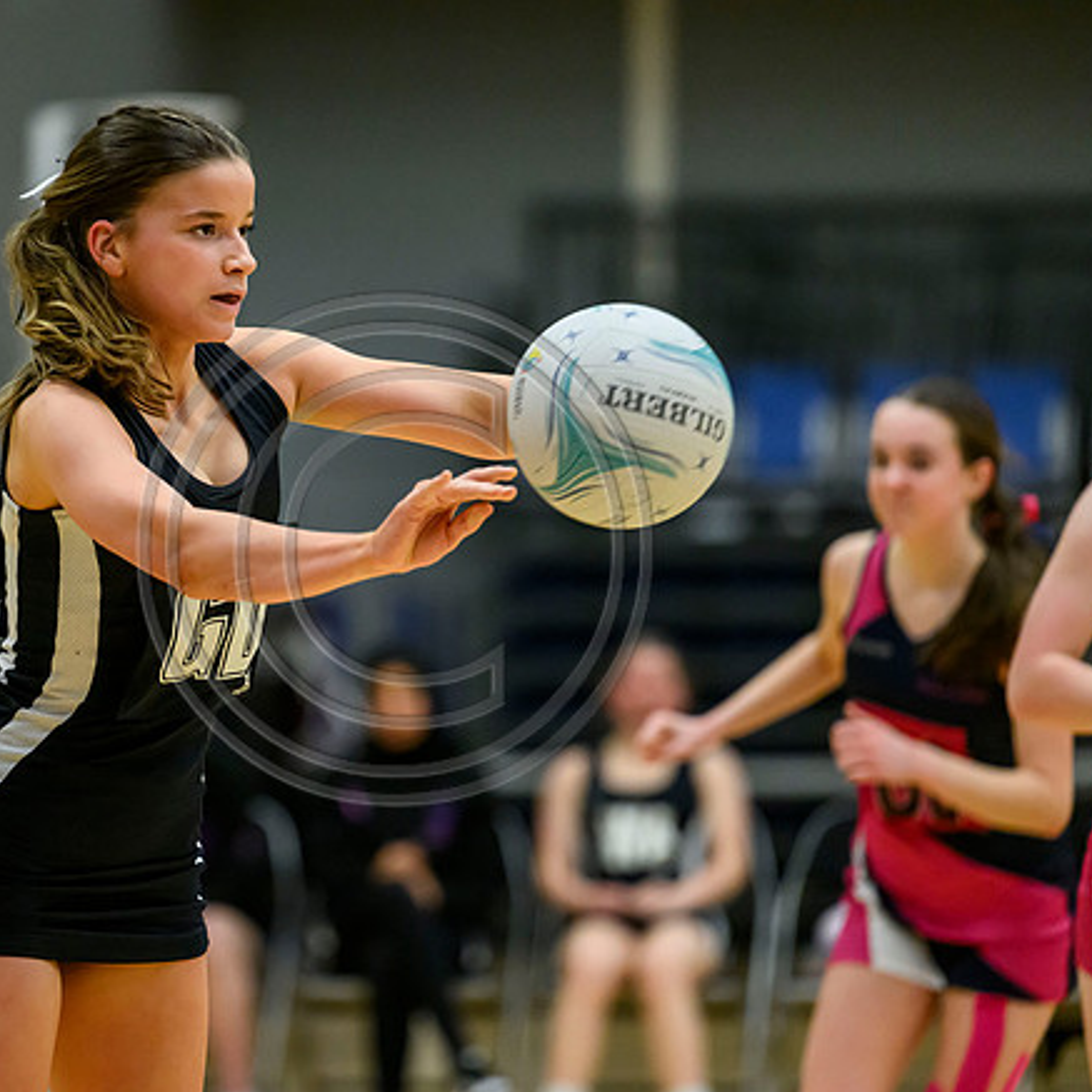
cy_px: 547
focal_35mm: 257
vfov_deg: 6.8
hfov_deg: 6.8
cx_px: 295
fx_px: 9172
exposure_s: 1/1250
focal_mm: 200
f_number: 3.2
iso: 6400
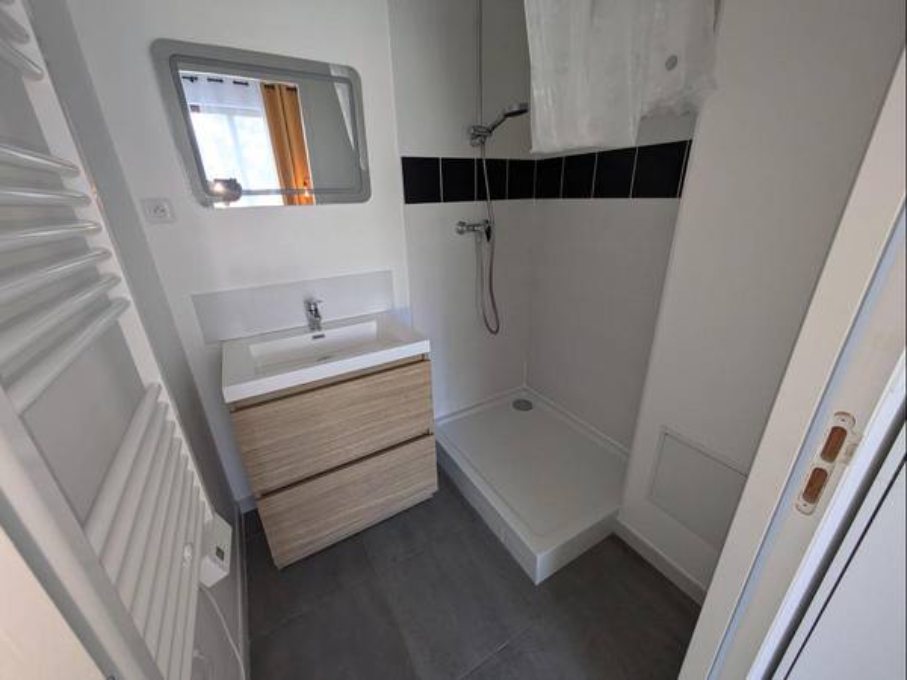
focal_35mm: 14
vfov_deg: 85.7
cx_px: 454
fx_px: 367
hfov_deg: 102.1
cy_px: 340
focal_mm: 1.83
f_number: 2.2
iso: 133
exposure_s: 1/50
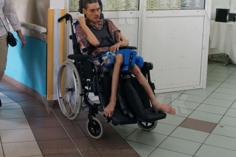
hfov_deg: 32.8
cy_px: 33
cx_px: 59
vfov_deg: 22.3
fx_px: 393
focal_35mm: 60
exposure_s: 1/200
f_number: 8
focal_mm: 24
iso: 4000
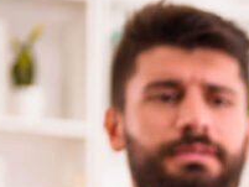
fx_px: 1749
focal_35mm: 243
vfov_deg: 6.0
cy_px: 302
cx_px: 439
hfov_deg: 7.9
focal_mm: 66
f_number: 2.8
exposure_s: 1/500
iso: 320
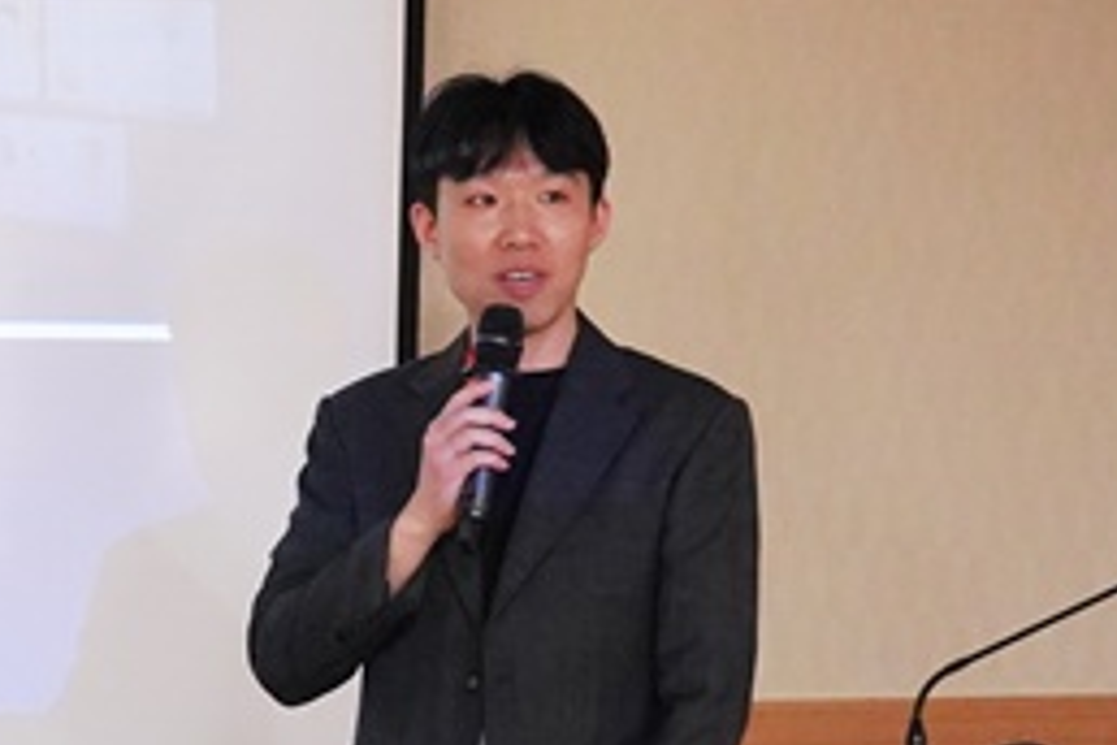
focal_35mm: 163
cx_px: -329
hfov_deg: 12.2
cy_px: 401
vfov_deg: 8.4
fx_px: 5057
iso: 5000
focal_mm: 42
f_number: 4
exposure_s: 1/160
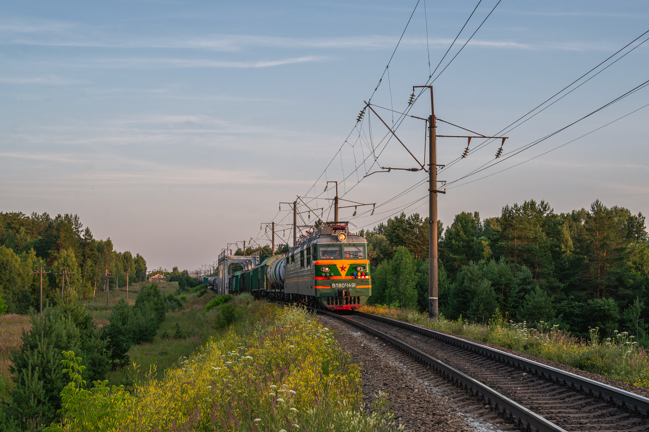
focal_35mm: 54
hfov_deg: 36.9
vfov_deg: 25.0
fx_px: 973
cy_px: 216
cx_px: 324
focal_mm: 54
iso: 200
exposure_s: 1/1000
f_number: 7.1
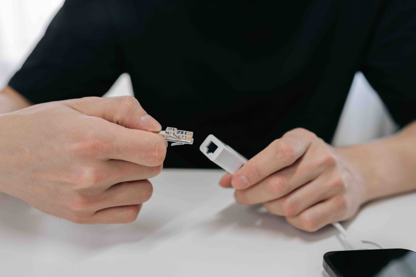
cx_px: 208
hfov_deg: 54.4
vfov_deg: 37.9
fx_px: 404
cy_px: 138
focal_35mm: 35
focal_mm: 35
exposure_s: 1/200
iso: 320
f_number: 2.8
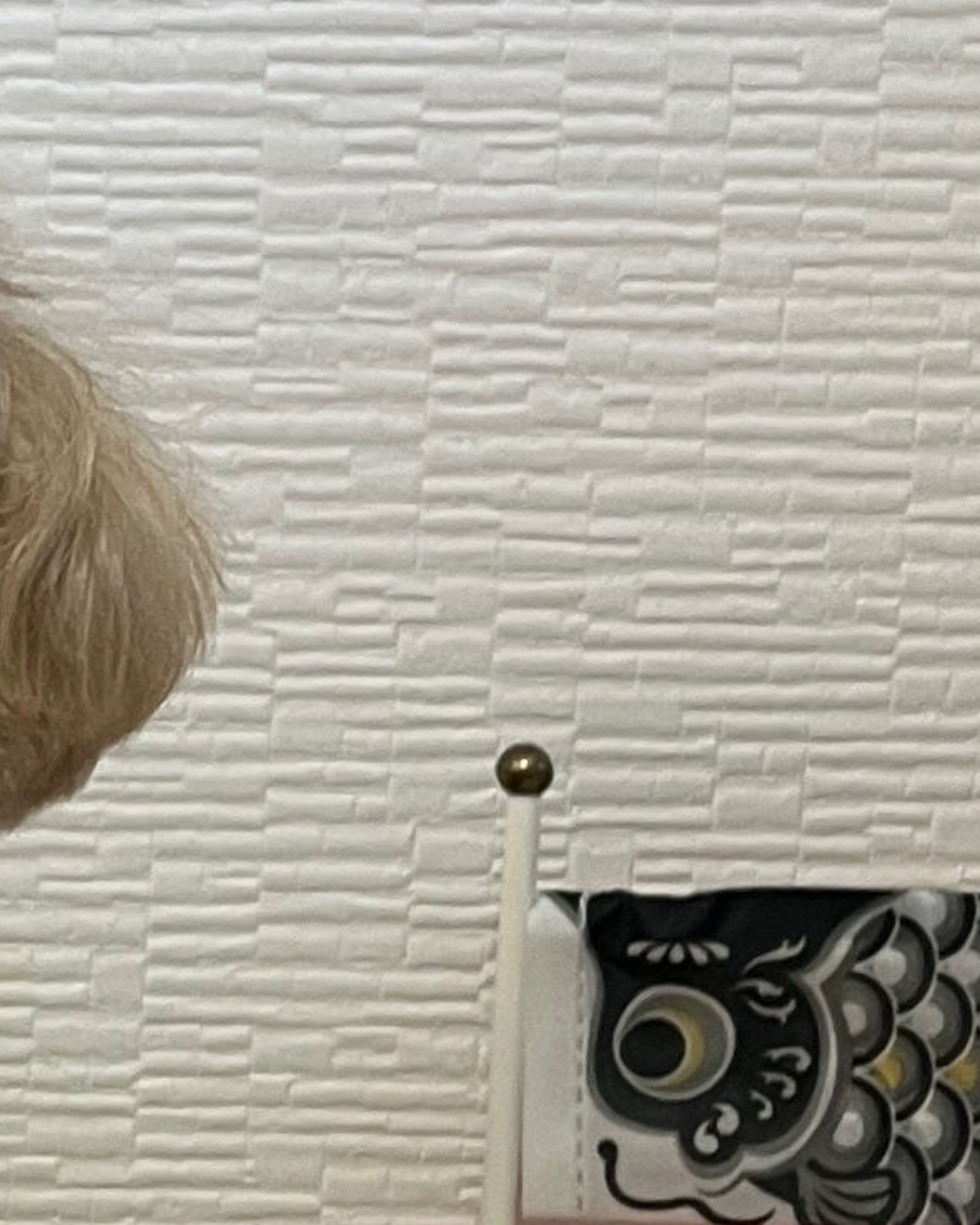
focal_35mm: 139
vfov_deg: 13.7
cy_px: 1240
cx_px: -582
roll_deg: -1.9
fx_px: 5038
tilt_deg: -13.8
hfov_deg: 10.6
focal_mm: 5.1
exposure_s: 1/60
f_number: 1.6
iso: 80
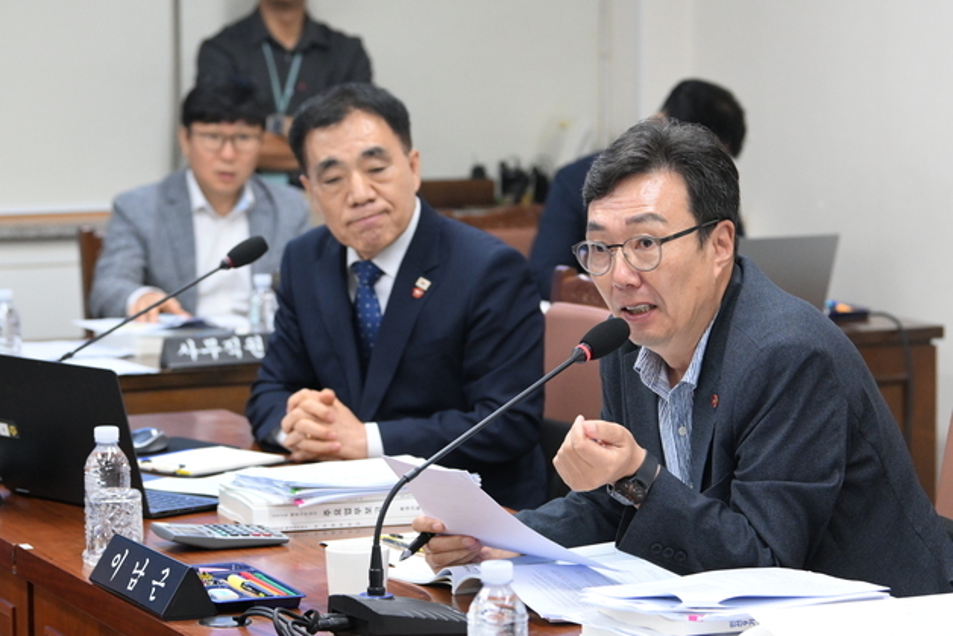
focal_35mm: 117
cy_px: 318
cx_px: 476
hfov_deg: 17.5
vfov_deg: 11.7
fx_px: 3098
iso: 2500
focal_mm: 78
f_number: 4
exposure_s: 1/250
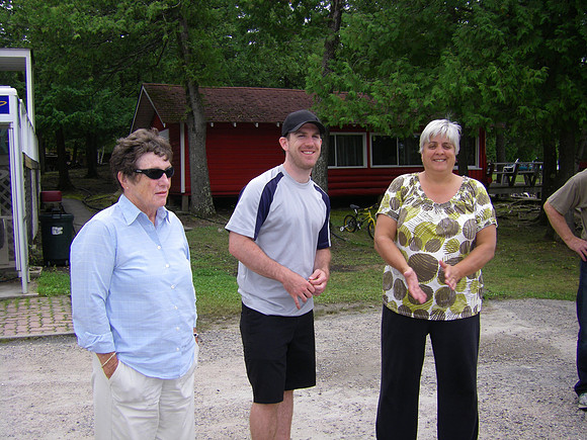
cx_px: 294
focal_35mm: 38
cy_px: 220
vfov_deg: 37.7
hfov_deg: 49.0
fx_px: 644
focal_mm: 6.3
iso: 64
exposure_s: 1/200
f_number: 3.5
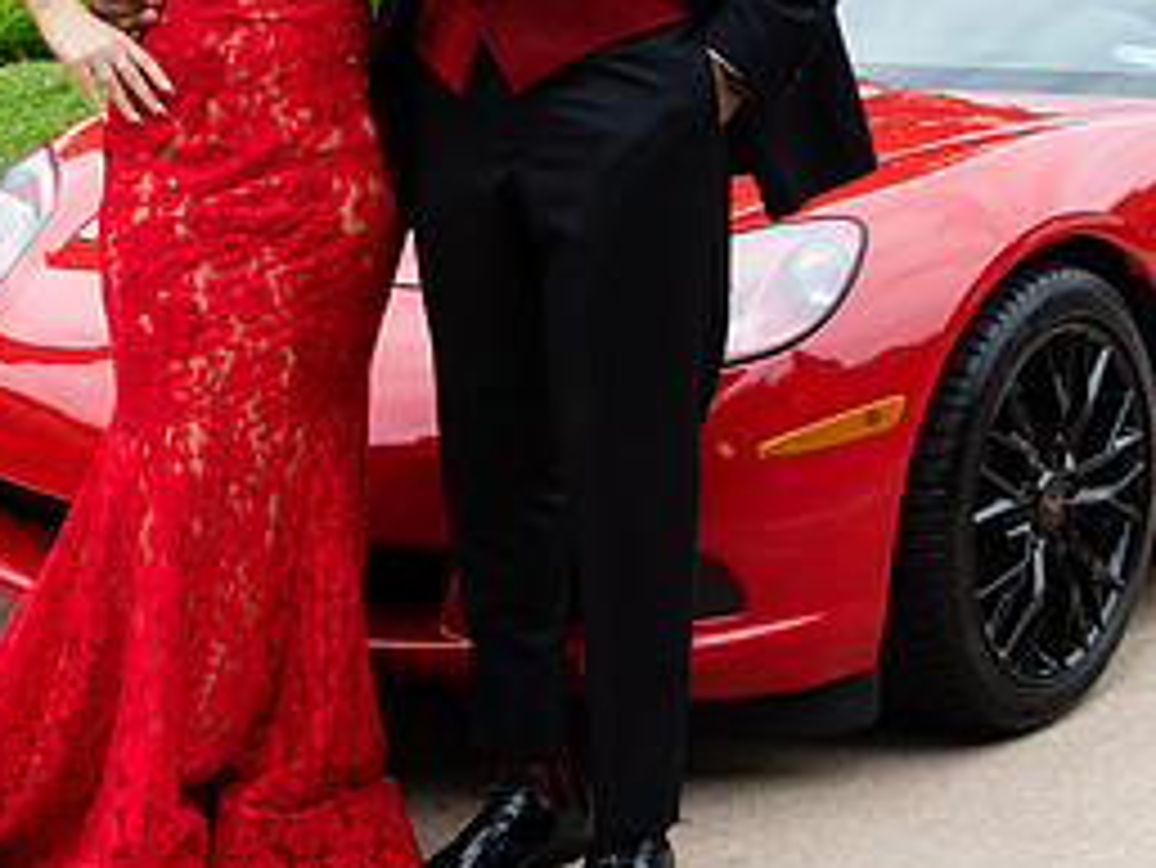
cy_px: 142
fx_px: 2606
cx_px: 594
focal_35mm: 78
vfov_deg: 18.7
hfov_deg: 25.0
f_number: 2.8
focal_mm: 24
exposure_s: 1/1000
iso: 500
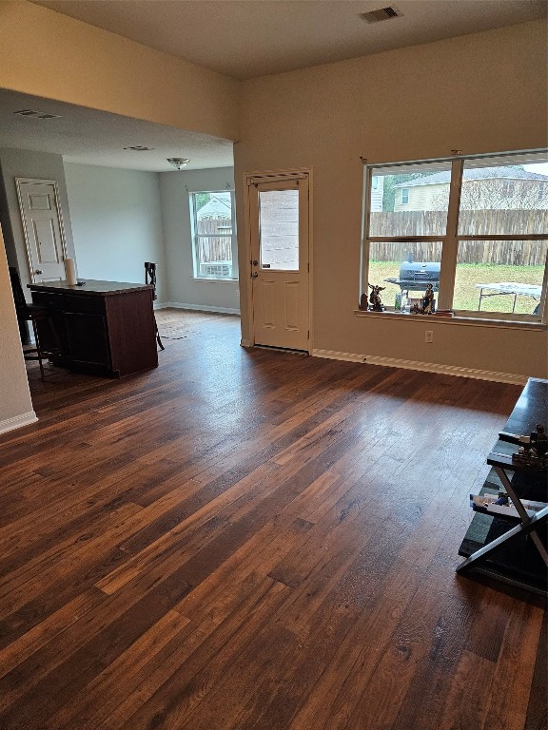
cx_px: 274
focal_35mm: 23
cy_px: 365
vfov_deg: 73.9
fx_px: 485
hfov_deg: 58.9
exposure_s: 1/120
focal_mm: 5.4
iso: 500
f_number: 1.8
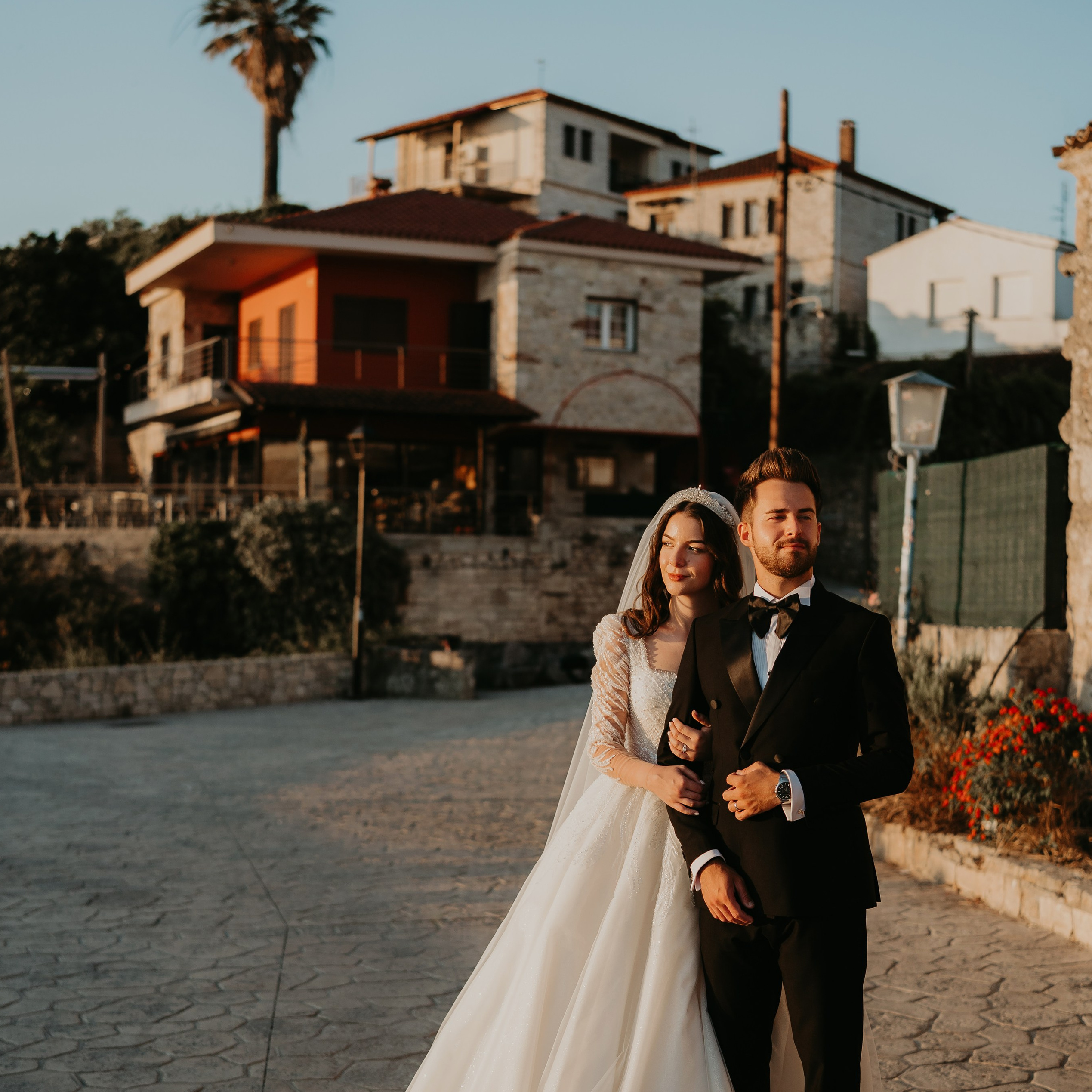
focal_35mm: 45
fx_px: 1606
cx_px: 547
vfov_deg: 37.5
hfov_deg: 37.6
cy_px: 631
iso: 100
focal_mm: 35
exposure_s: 1/2500
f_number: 1.8
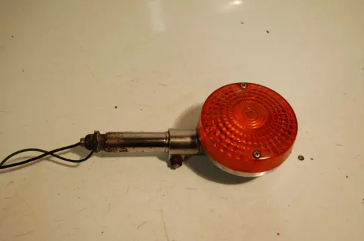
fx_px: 363
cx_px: 182
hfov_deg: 53.2
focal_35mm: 36
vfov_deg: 36.7
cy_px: 120
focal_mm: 24
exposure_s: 1/80
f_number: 4.2
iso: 400
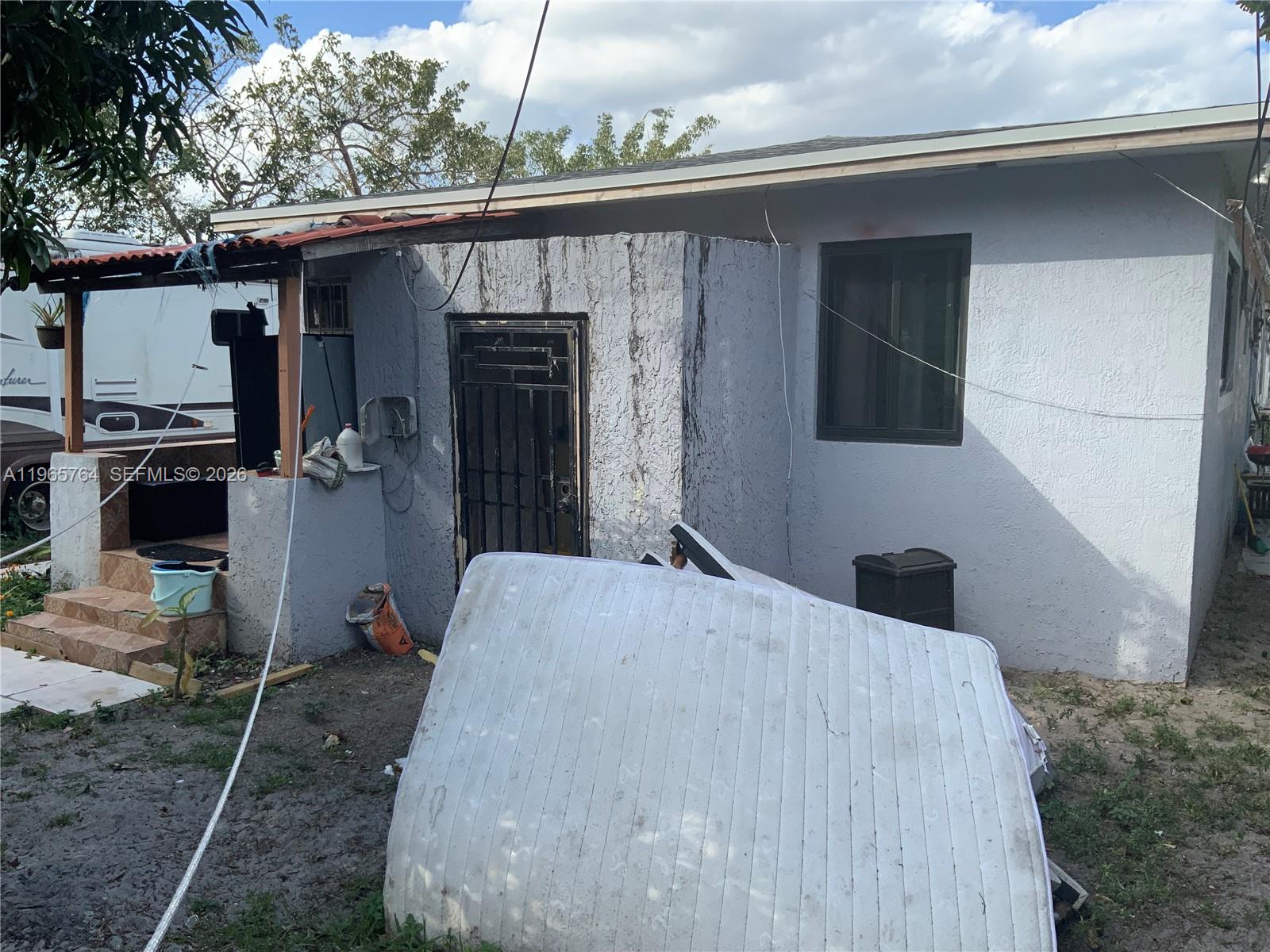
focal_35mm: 29
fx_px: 1064
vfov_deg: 48.2
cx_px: 635
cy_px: 476
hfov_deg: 61.7
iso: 16
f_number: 1.8
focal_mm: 3
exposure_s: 1/719
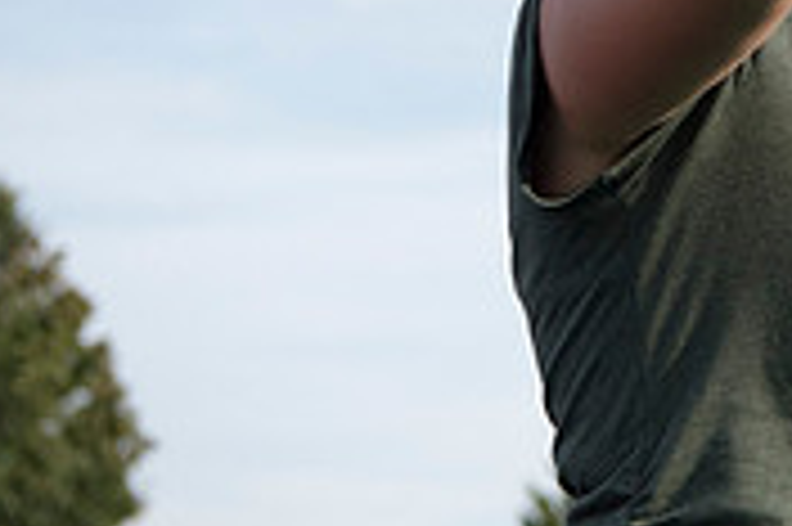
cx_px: 1278
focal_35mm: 185
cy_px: -187
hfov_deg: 10.6
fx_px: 4066
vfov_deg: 7.3
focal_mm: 56
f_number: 5.6
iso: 800
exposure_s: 1/3200
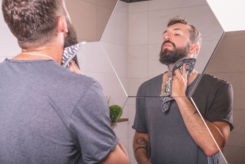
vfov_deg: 19.5
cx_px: 122
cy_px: 82
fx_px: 476
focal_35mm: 70
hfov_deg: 28.8
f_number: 9
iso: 100
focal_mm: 70
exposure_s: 1/250
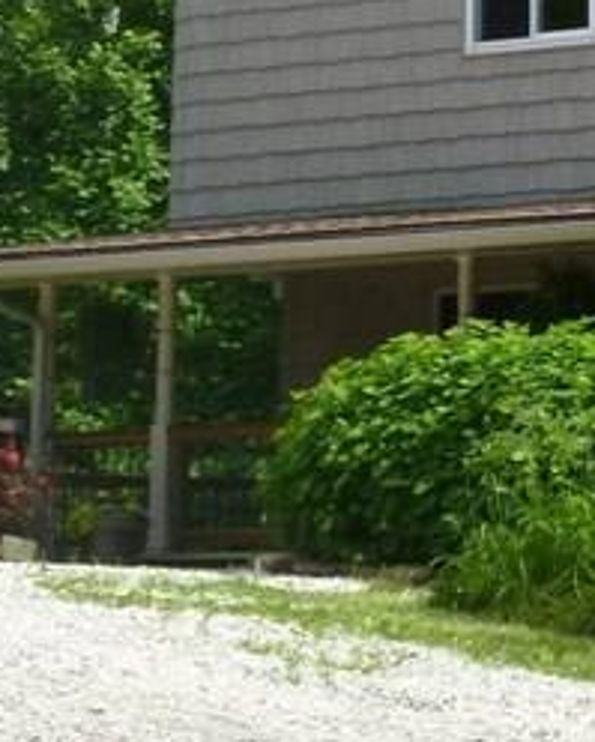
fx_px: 3713
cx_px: 1175
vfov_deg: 11.4
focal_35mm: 169
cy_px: 138
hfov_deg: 8.7
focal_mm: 7.6
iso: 250
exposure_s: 1/500
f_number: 4.1
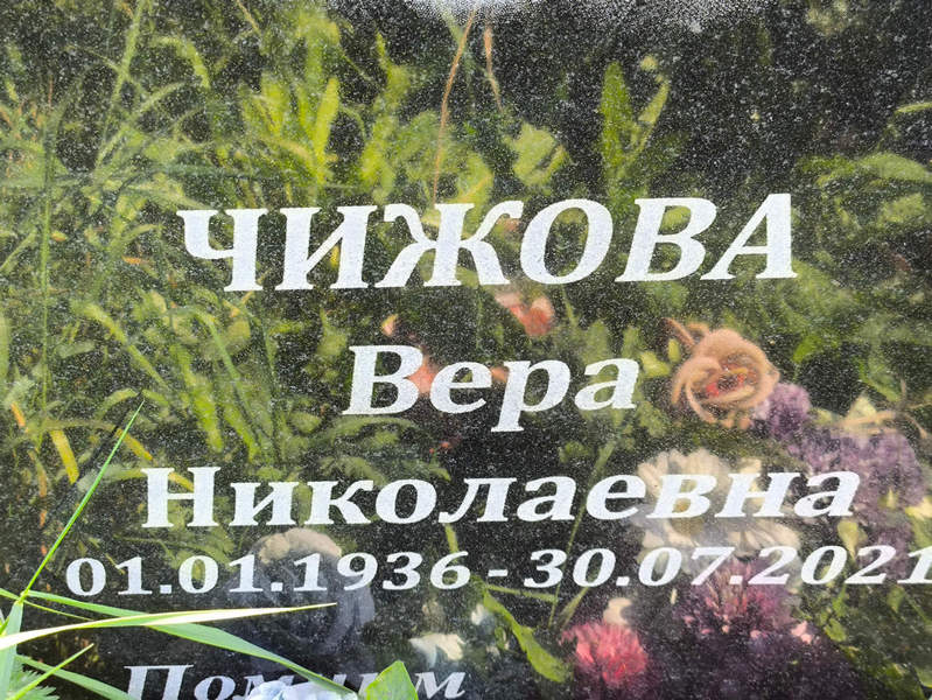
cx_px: 466
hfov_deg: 38.2
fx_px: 1347
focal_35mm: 50
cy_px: 350
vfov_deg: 29.1
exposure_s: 1/100
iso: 64
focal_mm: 4.71
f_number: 1.7
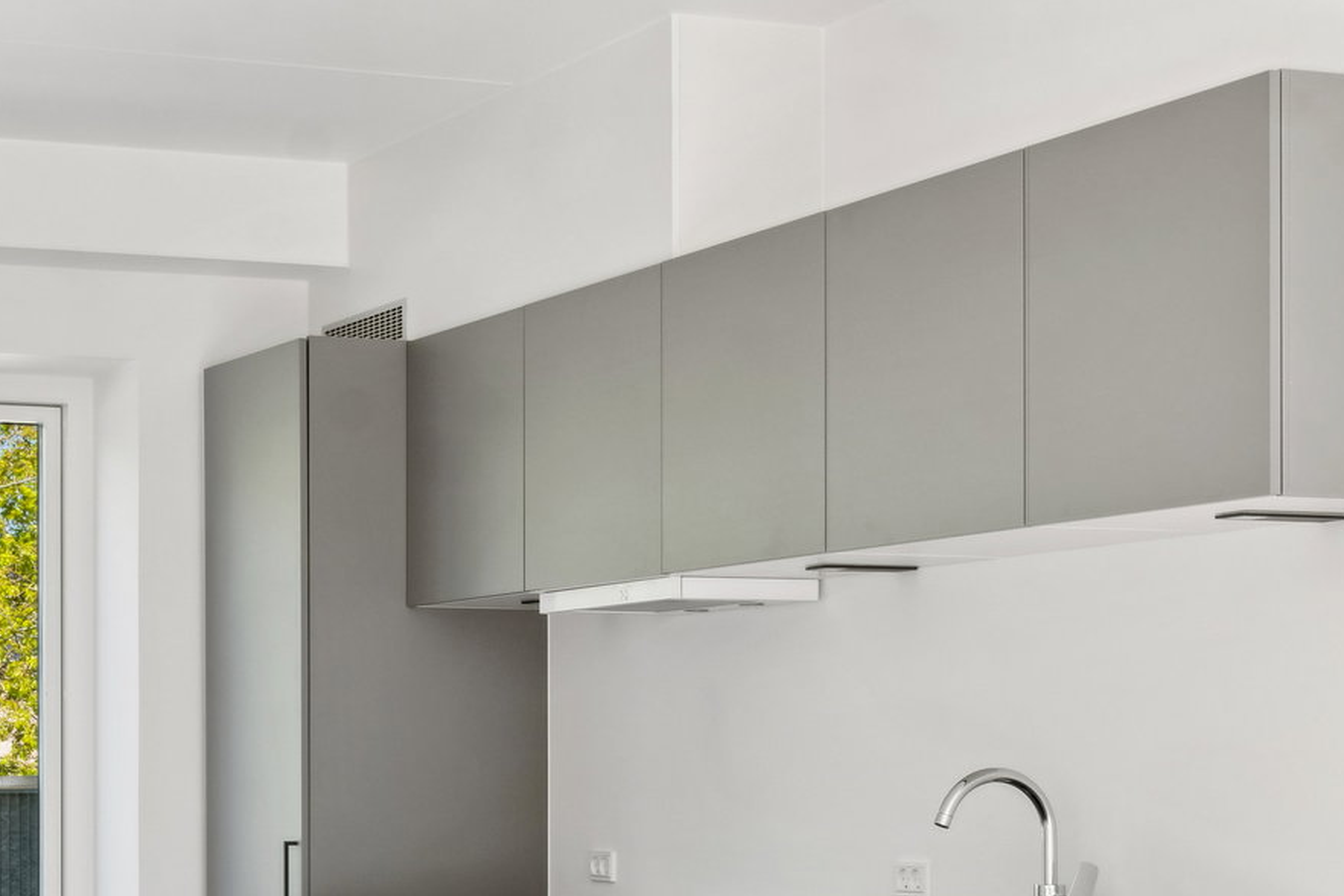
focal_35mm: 87
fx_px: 3248
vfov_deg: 15.5
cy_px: 807
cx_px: 355
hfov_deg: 23.2
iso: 200
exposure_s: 1/60
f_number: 8
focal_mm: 32
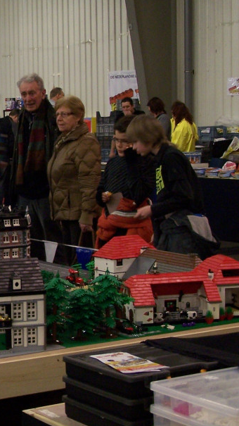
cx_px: -43
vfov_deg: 22.7
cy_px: 213
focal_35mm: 94
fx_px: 1060
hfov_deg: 12.6
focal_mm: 8.5
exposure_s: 1/8
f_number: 3
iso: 140
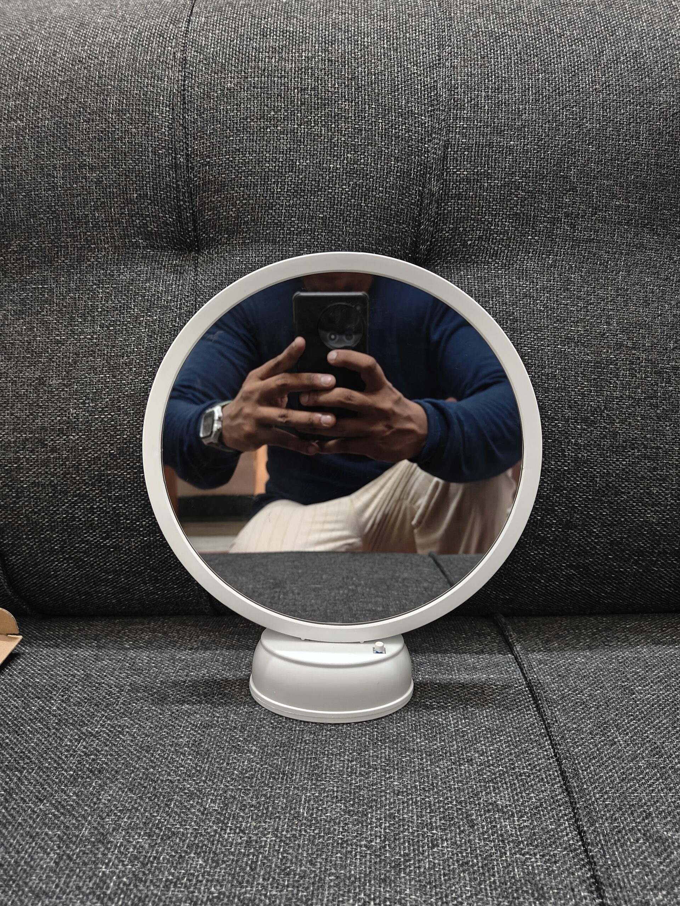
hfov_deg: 56.8
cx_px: 340
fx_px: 629
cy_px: 453
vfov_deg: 71.6
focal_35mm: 24
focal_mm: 5.59
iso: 1600
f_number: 1.8
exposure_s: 1/20
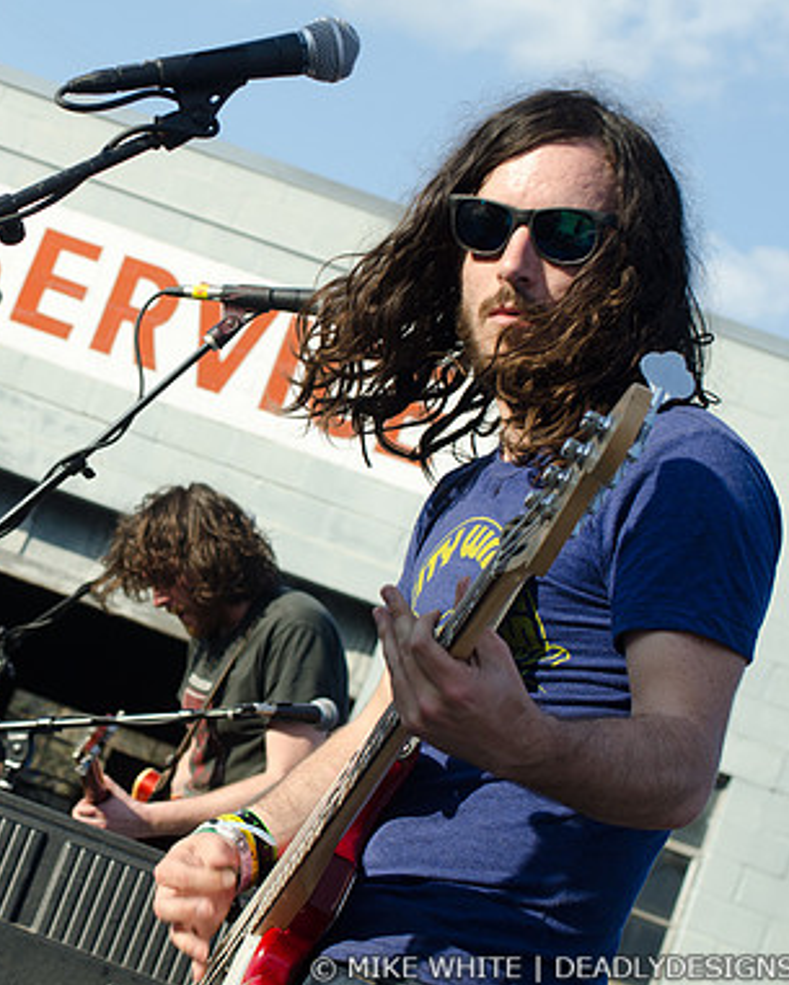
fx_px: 2743
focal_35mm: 94
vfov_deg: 20.4
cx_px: 132
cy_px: 494
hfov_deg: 16.2
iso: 100
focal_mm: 44
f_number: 7.1
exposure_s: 1/200
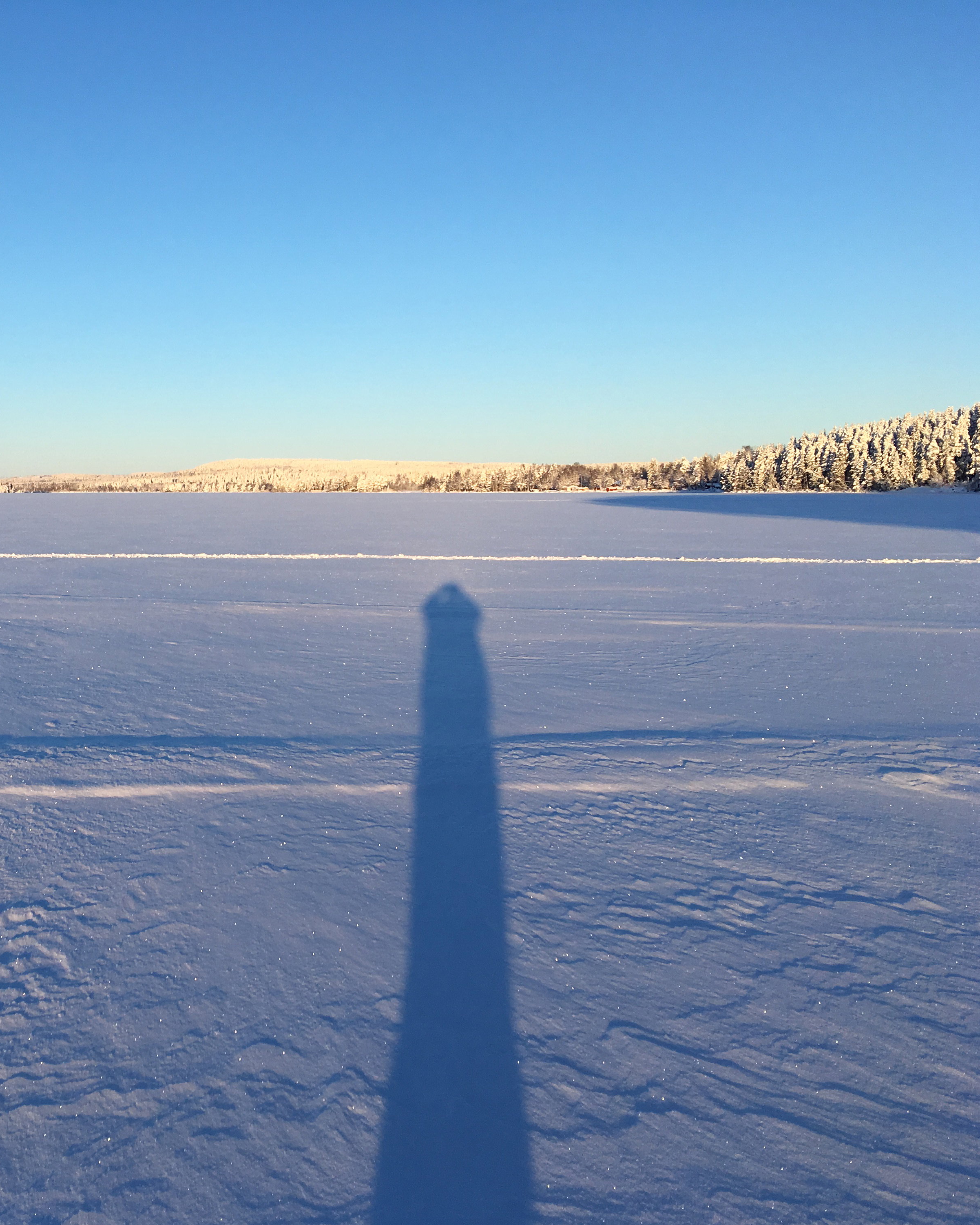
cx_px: 199
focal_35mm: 38
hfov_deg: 37.8
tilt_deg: -6.9
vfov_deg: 47.9
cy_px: 616
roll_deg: +2.4
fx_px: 1377
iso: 25
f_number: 2.2
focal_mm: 4.15
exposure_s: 1/1068
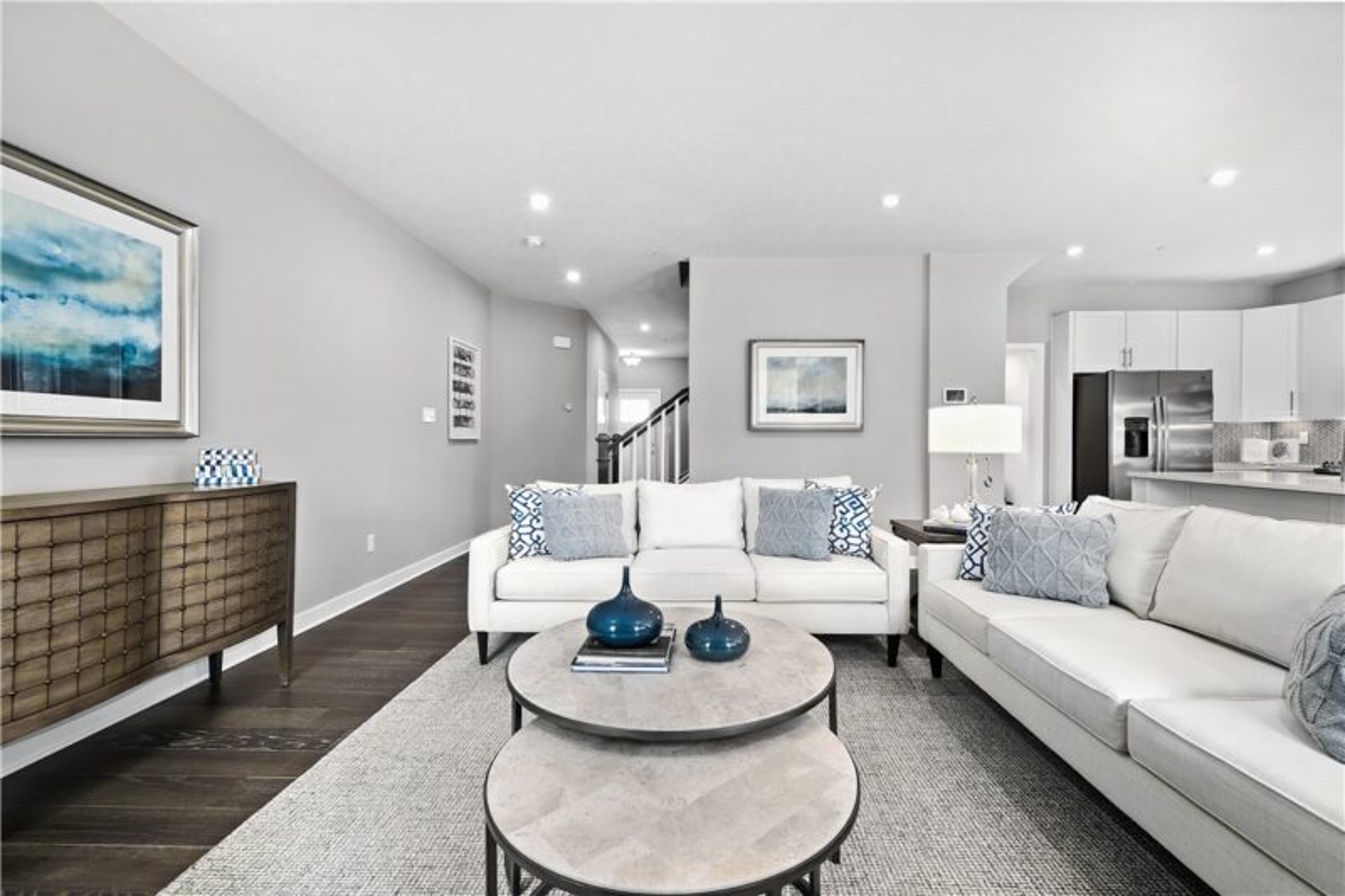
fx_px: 560
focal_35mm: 15
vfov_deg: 77.3
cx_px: 672
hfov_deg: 100.4
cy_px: 448
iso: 400
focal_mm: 10
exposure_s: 1/3
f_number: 8
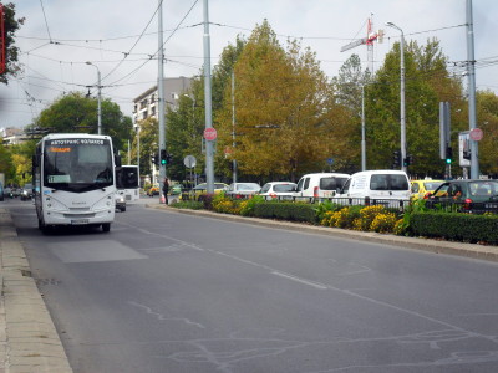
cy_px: 186
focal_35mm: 74
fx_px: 1065
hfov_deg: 26.3
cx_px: 249
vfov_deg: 19.9
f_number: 3.9
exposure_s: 1/350
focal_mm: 13.2
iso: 100
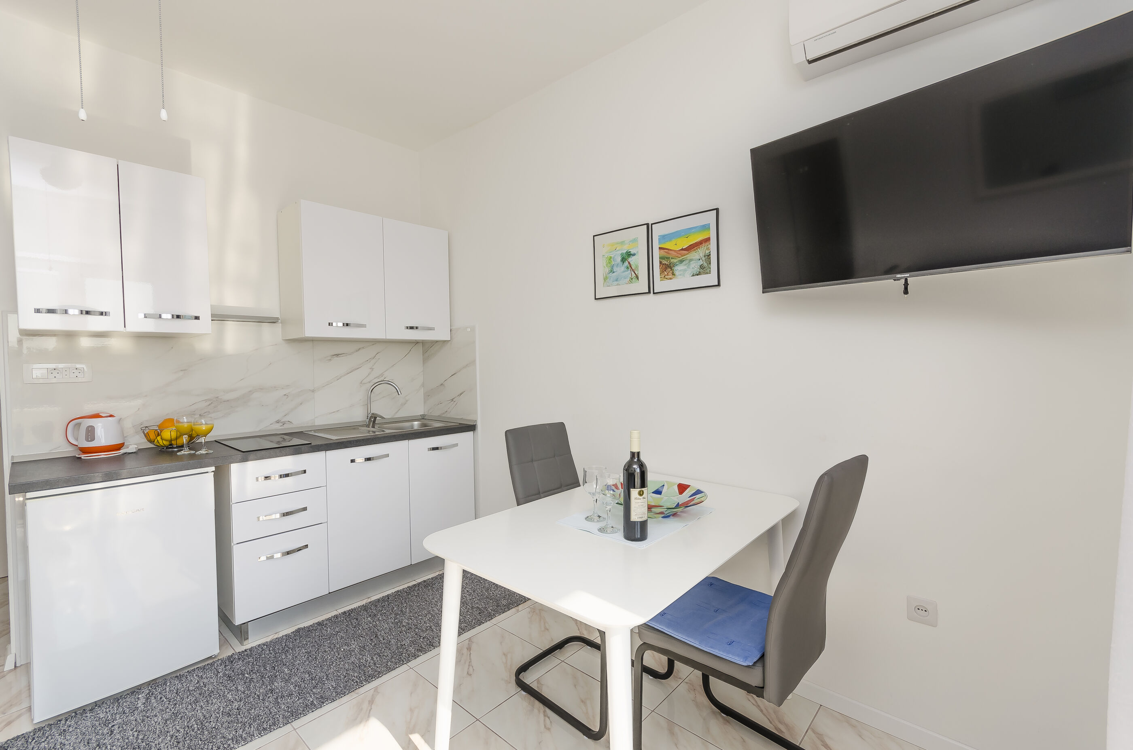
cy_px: 375
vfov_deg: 77.1
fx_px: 471
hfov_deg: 100.5
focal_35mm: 15
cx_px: 566
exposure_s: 1/125
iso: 100
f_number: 9
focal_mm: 10
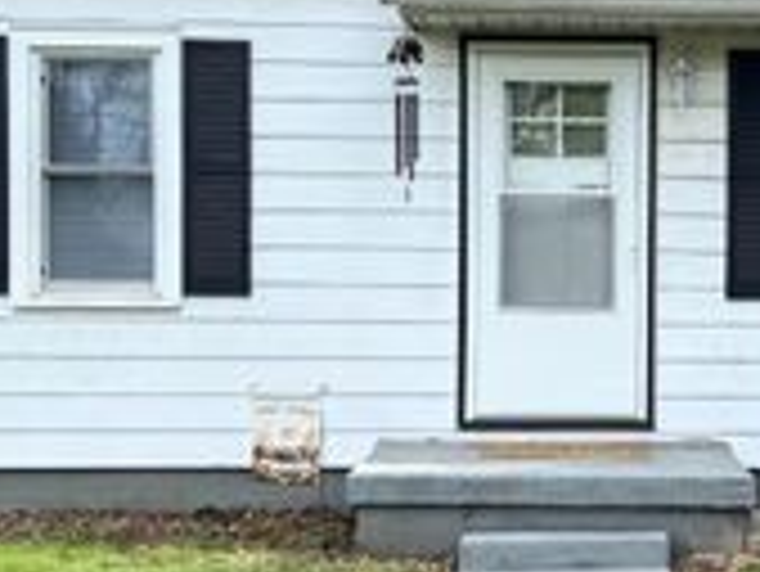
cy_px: 309
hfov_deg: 26.7
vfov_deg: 20.7
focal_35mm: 71
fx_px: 1560
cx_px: 639
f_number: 1.78
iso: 80
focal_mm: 6.76
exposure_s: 1/876
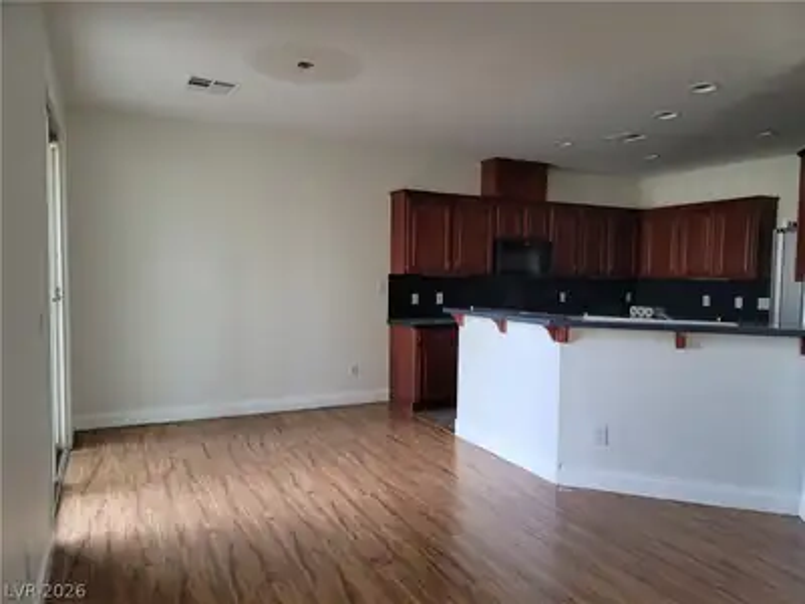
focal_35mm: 25
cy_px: 302
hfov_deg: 69.4
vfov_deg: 54.9
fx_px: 581
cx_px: 402
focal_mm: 7
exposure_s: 1/120
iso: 250
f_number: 1.8
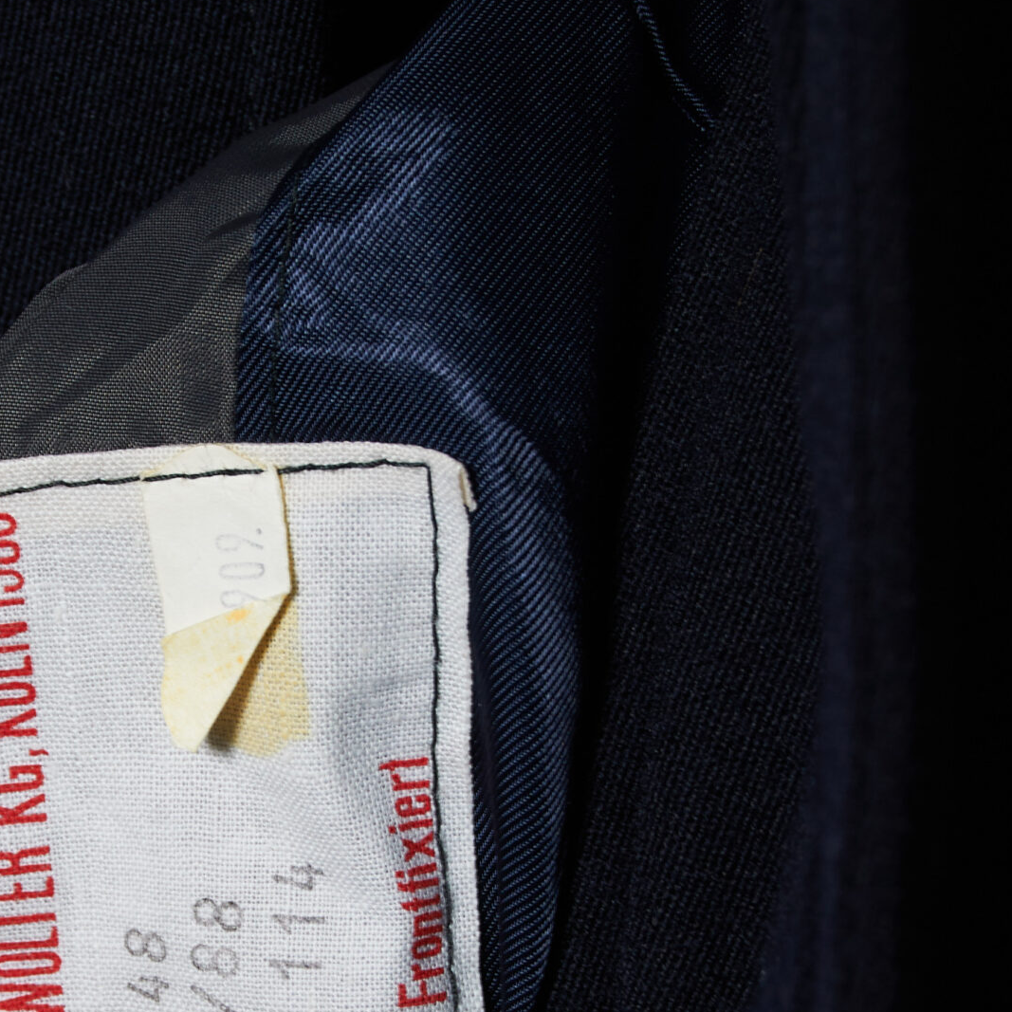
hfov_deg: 10.4
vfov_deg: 10.4
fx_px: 5557
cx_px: 250
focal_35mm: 168
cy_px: 820
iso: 200
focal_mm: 55
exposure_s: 1/100
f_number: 9
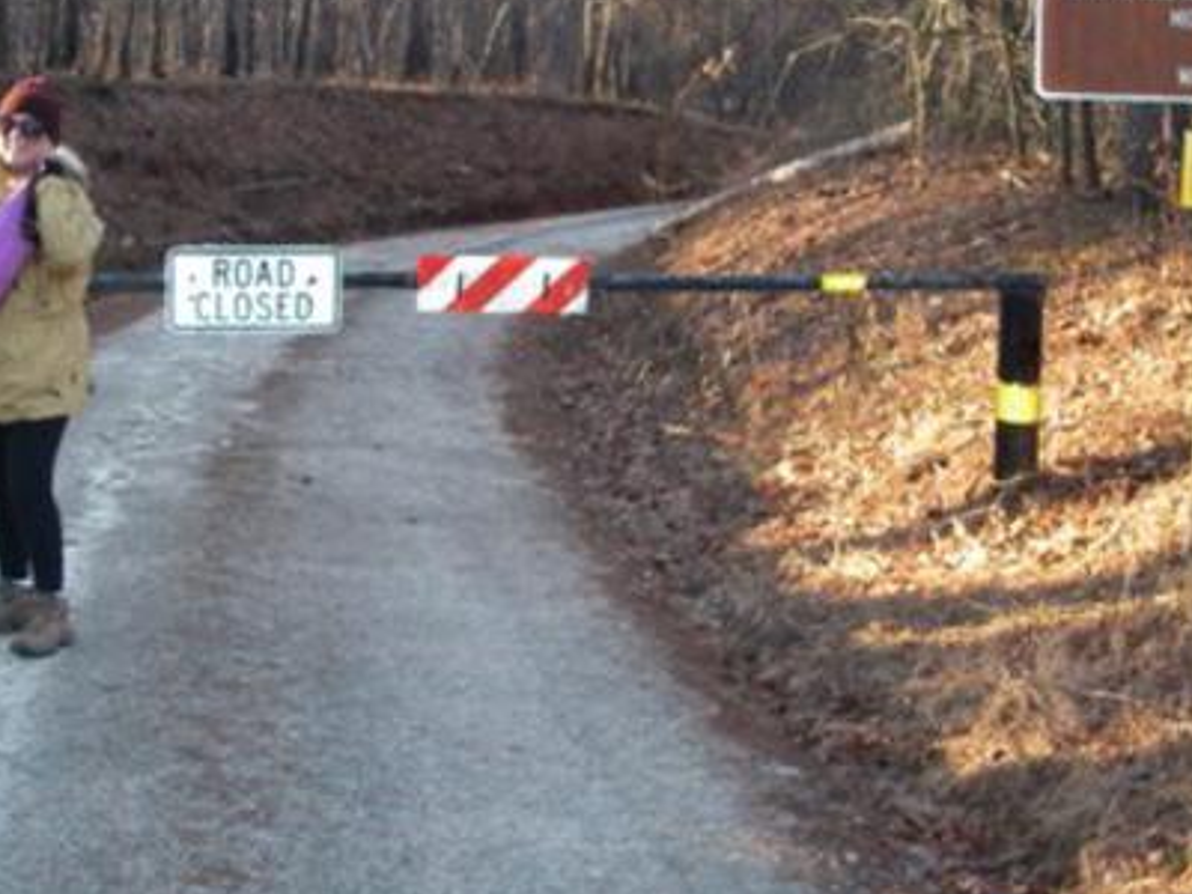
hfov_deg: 33.8
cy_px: 316
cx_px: 596
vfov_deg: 25.6
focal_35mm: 57
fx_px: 1963
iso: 80
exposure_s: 1/50
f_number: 3.3
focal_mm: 6.3
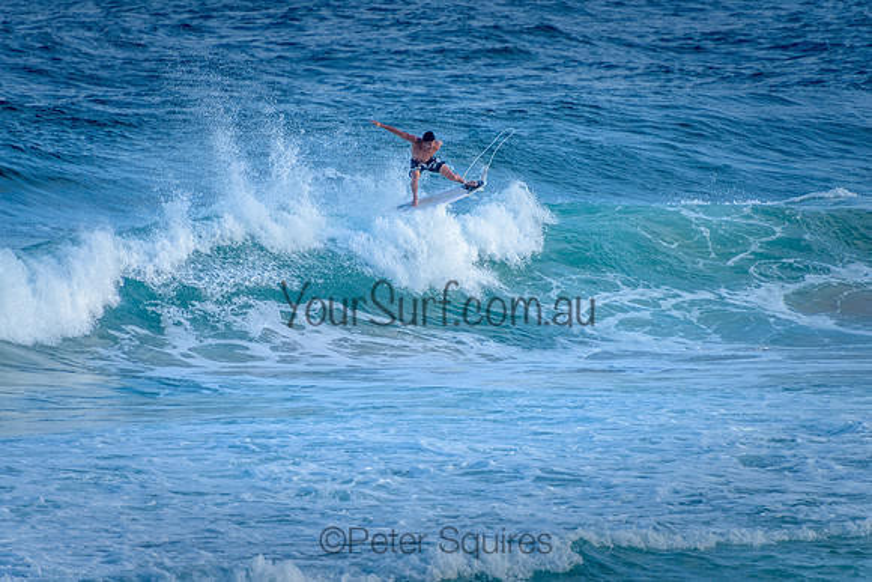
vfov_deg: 2.8
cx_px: 438
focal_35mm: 491
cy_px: 227
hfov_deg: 4.2
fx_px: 11886
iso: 500
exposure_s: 1/1250
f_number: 5.6
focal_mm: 400
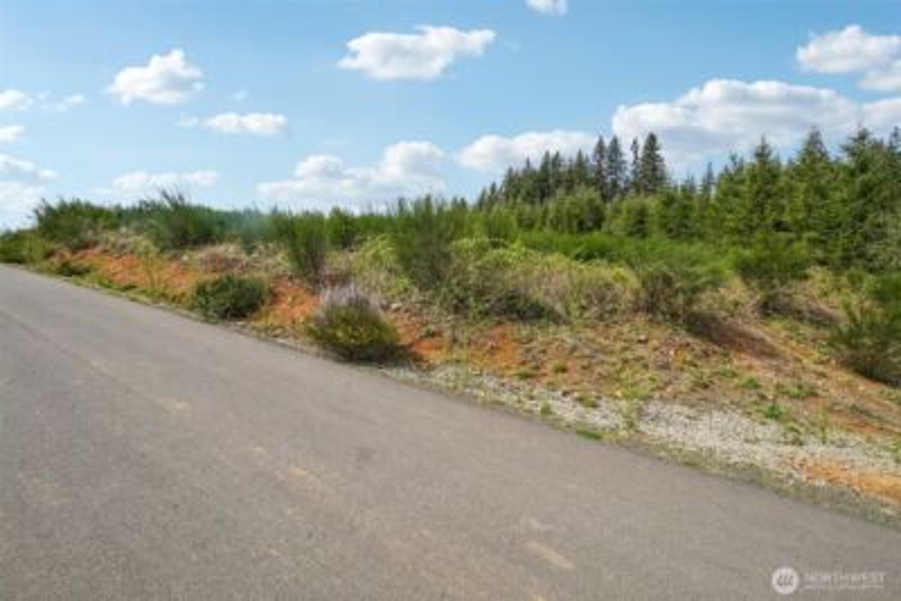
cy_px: 300
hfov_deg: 100.4
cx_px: 450
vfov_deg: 77.4
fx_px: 376
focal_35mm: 15
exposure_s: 1/1000
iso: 400
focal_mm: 10
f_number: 8
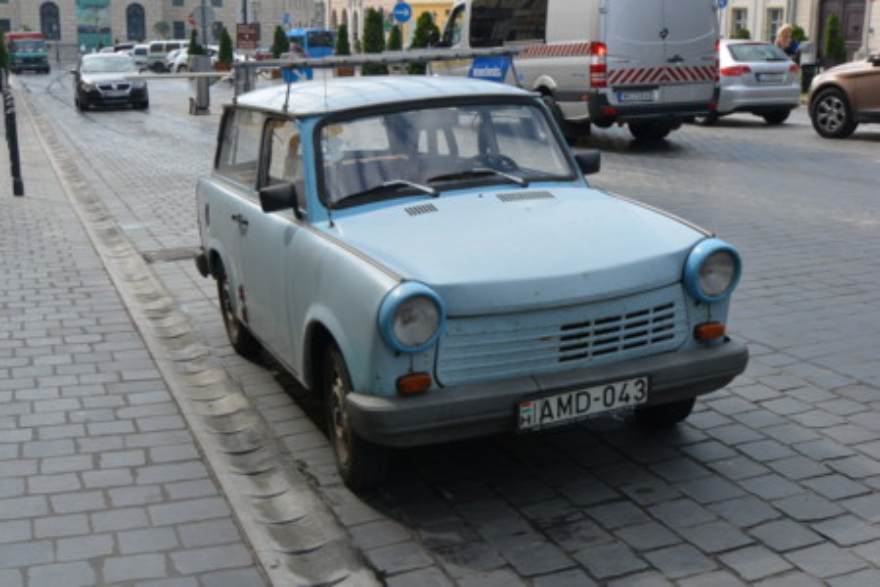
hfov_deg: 45.4
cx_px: 440
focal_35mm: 43
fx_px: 1051
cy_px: 294
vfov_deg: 31.2
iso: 160
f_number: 9
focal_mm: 16.1
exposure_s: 1/200
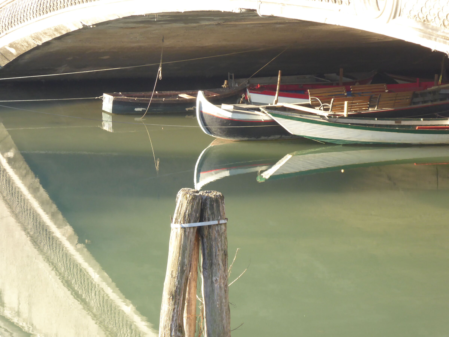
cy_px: 168
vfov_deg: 9.9
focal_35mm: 150
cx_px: 224
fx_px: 1946
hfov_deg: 13.2
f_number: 5.3
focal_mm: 24.2
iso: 250
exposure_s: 1/60
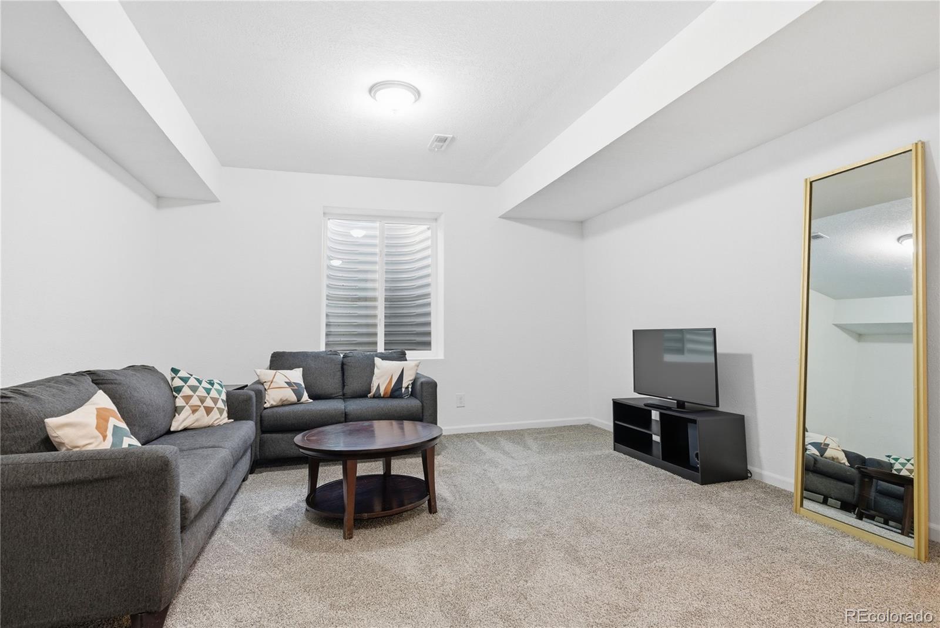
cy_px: 314
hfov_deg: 96.7
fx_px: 418
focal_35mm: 16
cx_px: 470
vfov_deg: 73.8
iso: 500
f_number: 8
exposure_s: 1/10
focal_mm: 16
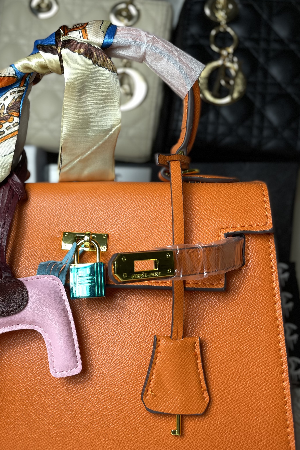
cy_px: 280
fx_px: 437
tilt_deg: -10.9
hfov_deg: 37.2
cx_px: 87
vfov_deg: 53.9
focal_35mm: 35
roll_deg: +1.1
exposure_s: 1/117
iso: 32
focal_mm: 4.2
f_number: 1.6
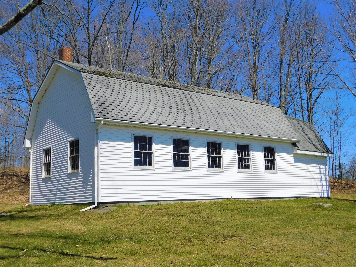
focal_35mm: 40
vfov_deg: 36.0
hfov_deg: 46.8
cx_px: 178
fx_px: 411
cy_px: 134
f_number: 7.2
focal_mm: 7.1
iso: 125
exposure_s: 1/640
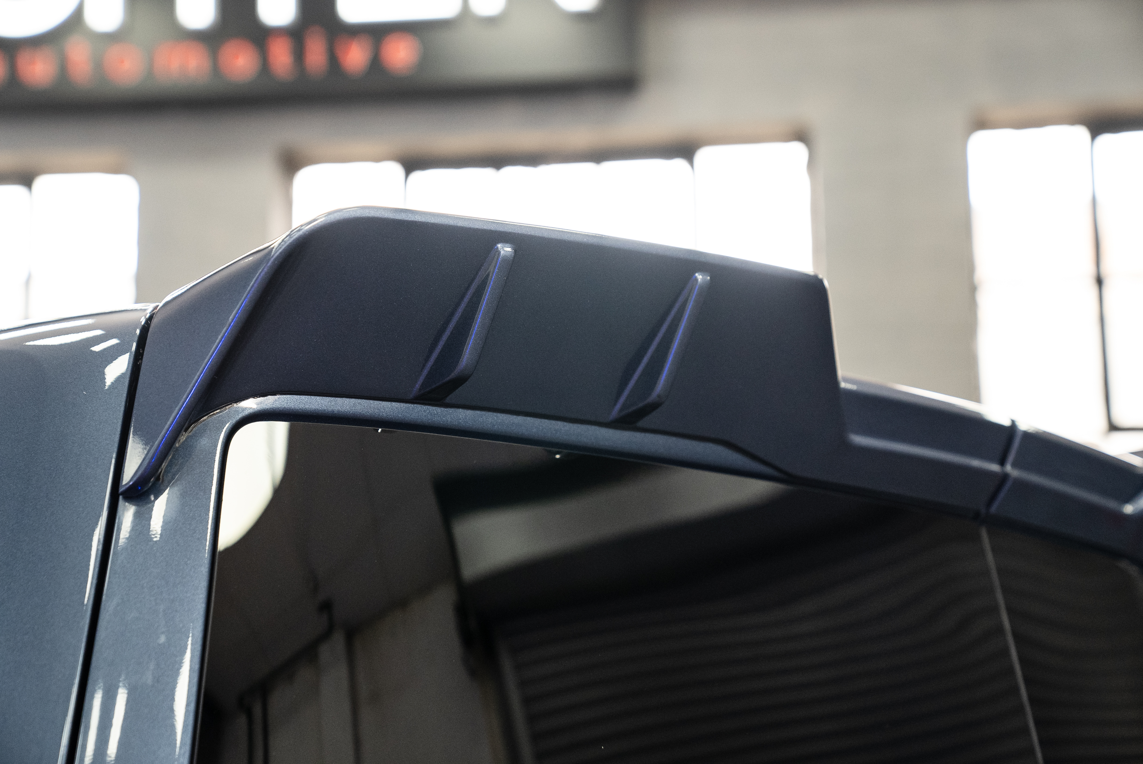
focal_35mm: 68
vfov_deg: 20.0
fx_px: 2160
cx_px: 572
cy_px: 382
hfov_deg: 29.6
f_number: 3.5
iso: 2500
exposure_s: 1/100
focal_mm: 68
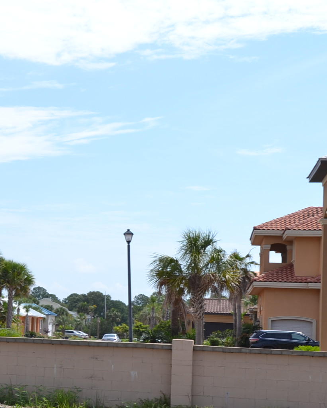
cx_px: -20
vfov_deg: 25.0
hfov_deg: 19.4
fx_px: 920
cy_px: 268
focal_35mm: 76
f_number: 9
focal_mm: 24
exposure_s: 1/320
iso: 100
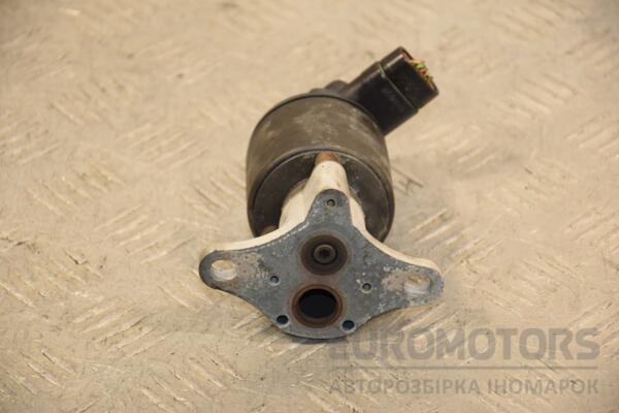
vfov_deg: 8.7
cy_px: 206
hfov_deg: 13.0
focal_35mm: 158
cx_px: 310
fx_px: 2708
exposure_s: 1/160
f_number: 5.6
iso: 800
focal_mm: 105
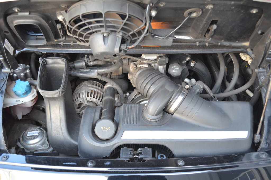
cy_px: 90
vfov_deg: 39.8
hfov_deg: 57.3
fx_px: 248
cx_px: 136
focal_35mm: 33
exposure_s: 1/60
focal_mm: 22
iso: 720
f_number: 4
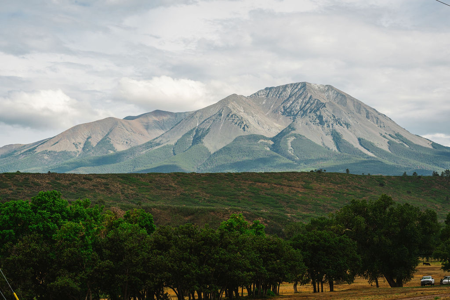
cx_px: 241
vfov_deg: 17.3
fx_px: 984
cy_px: 164
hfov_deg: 25.8
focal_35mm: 79
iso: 125
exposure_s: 1/400
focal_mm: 70
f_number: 6.3
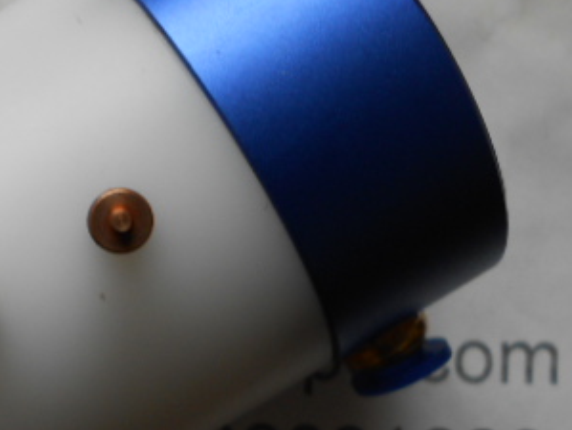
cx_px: 88
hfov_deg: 30.2
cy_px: 247
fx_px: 1026
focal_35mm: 62
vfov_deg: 23.7
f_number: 3.4
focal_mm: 5.3
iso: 80
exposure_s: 1/60
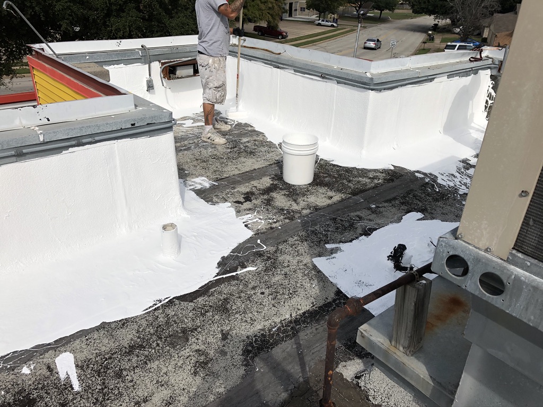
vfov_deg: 49.7
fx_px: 439
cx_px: 272
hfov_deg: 63.4
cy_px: 204
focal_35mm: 28
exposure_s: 1/6024
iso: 20
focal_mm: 4
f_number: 1.8
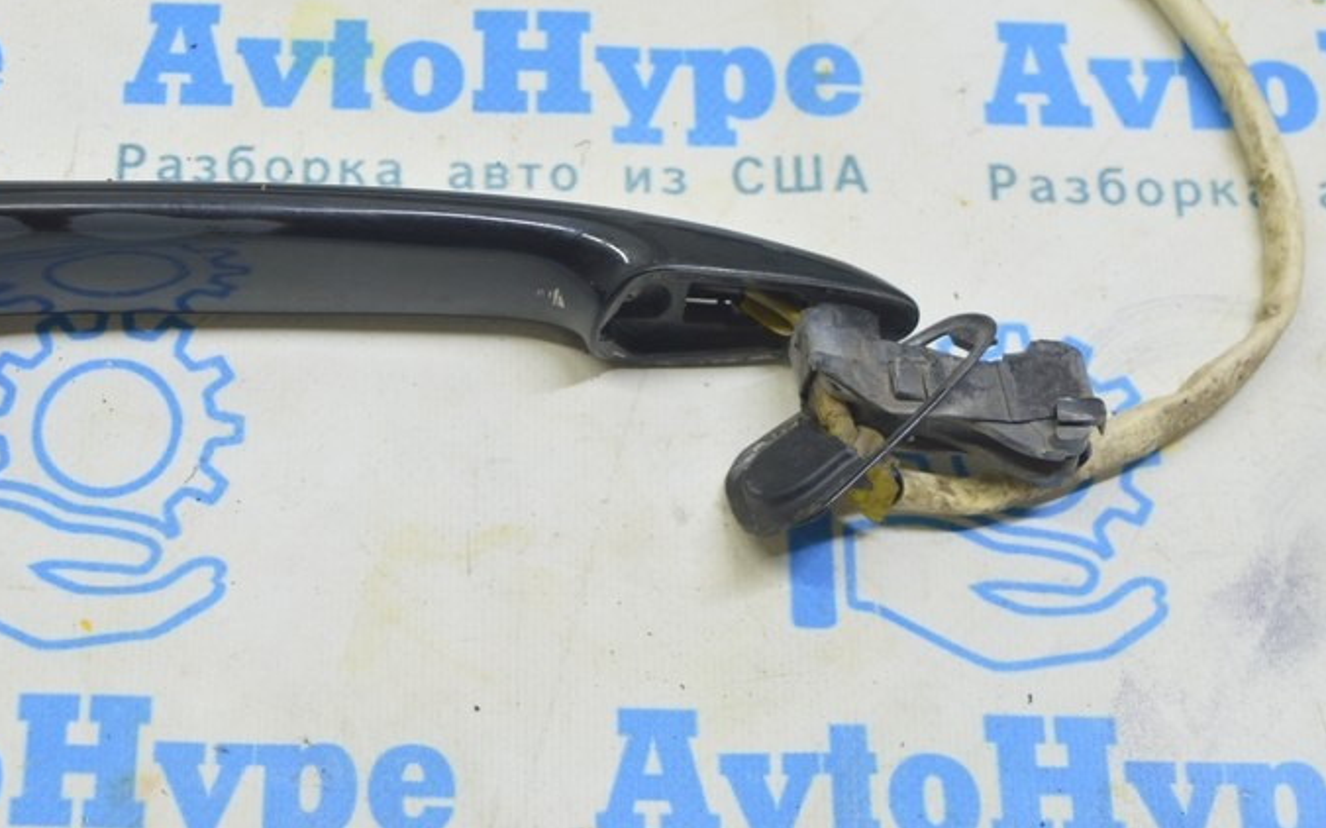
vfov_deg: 18.1
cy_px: 240
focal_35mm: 72
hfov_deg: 28.4
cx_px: 386
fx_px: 2593
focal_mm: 31
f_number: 5.6
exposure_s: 1/20
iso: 400
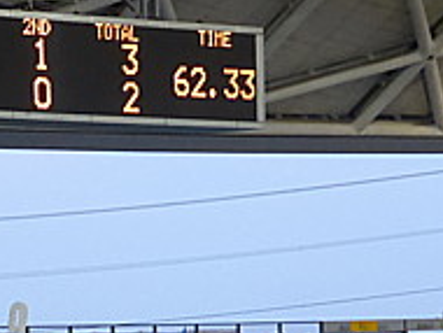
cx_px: 196
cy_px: 356
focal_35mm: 308
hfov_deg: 6.4
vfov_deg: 4.8
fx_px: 3947
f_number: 5.4
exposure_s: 1/50
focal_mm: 21.8
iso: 800
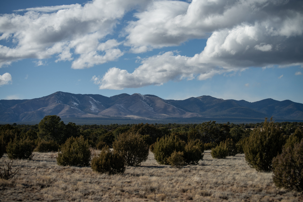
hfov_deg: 28.8
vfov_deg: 19.5
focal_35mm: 70
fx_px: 589
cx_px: 152
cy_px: 101
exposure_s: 1/2000
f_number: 4.5
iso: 100
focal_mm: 70
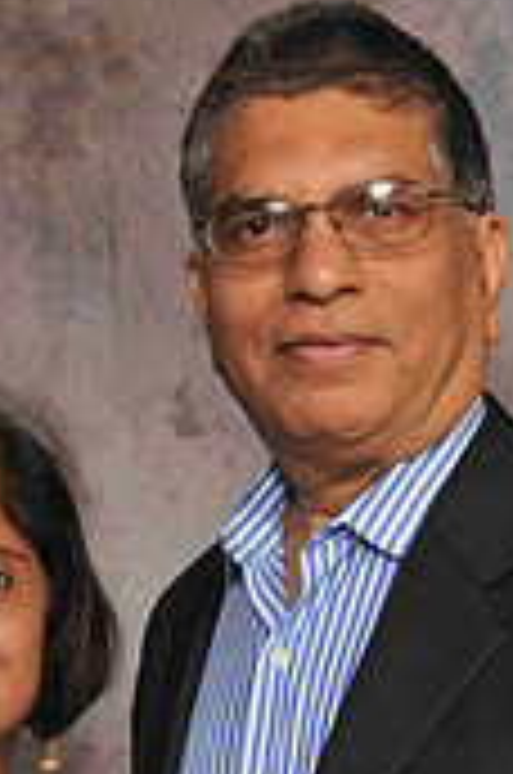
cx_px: 164
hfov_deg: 7.0
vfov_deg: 10.4
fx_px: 4206
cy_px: 724
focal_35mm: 196
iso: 200
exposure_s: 1/200
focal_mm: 50
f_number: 5.6
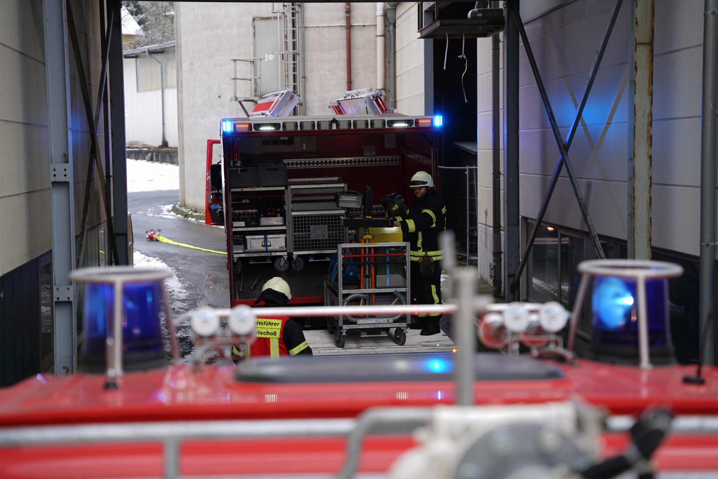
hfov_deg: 28.8
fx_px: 1396
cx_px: 359
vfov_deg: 19.5
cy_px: 240
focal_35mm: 70
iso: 50
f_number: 2.8
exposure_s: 1/60
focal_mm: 70
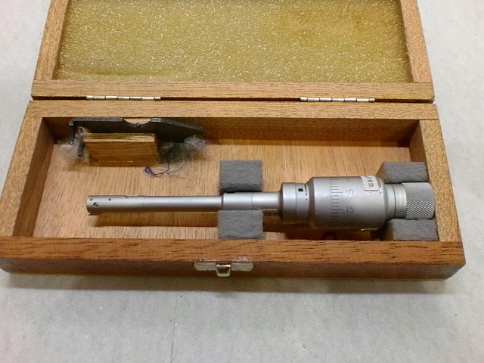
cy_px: 182
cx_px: 242
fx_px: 489
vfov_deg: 40.7
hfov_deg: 52.6
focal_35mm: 35
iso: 320
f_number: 3.1
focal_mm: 6.3
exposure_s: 1/60
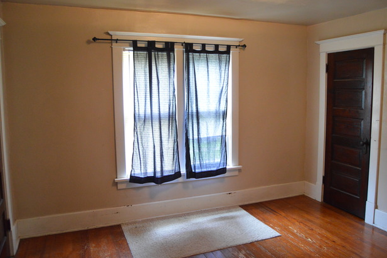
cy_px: 126
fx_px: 301
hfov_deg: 65.5
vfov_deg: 46.4
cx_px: 196
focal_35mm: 28
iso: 2200
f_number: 3.5
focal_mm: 18
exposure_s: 1/60
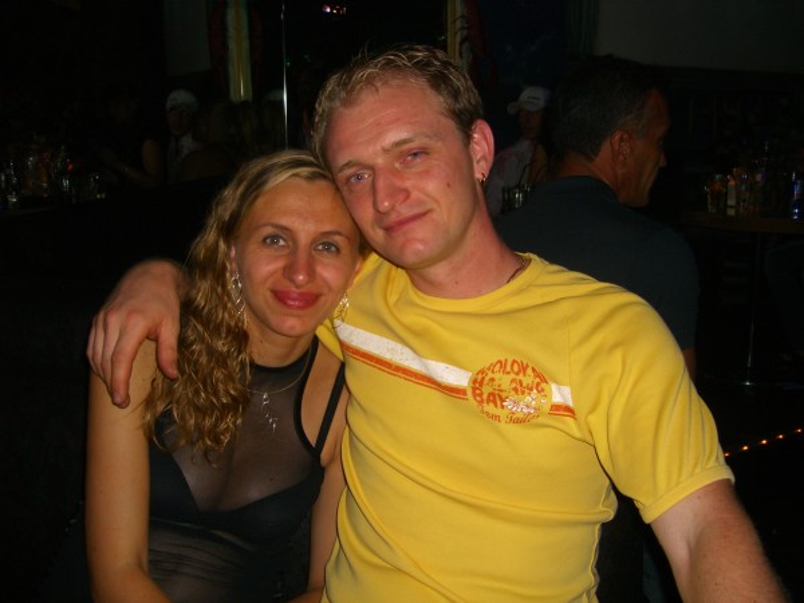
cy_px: 302
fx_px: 883
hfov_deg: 49.0
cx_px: 402
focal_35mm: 38
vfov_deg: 37.7
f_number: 2.8
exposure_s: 1/60
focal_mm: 7.9
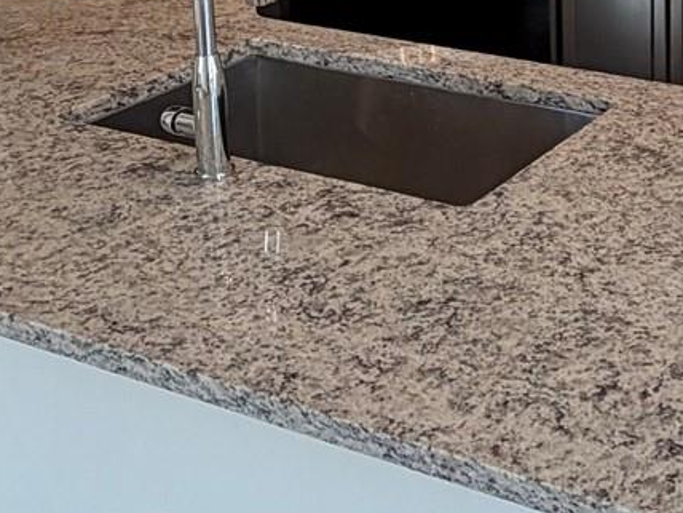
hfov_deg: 27.1
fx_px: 1322
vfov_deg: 20.2
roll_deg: +0.1
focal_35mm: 67
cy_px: -147
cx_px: 709
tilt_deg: -7.6
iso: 80
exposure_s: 1/120
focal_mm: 2.22
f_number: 2.2
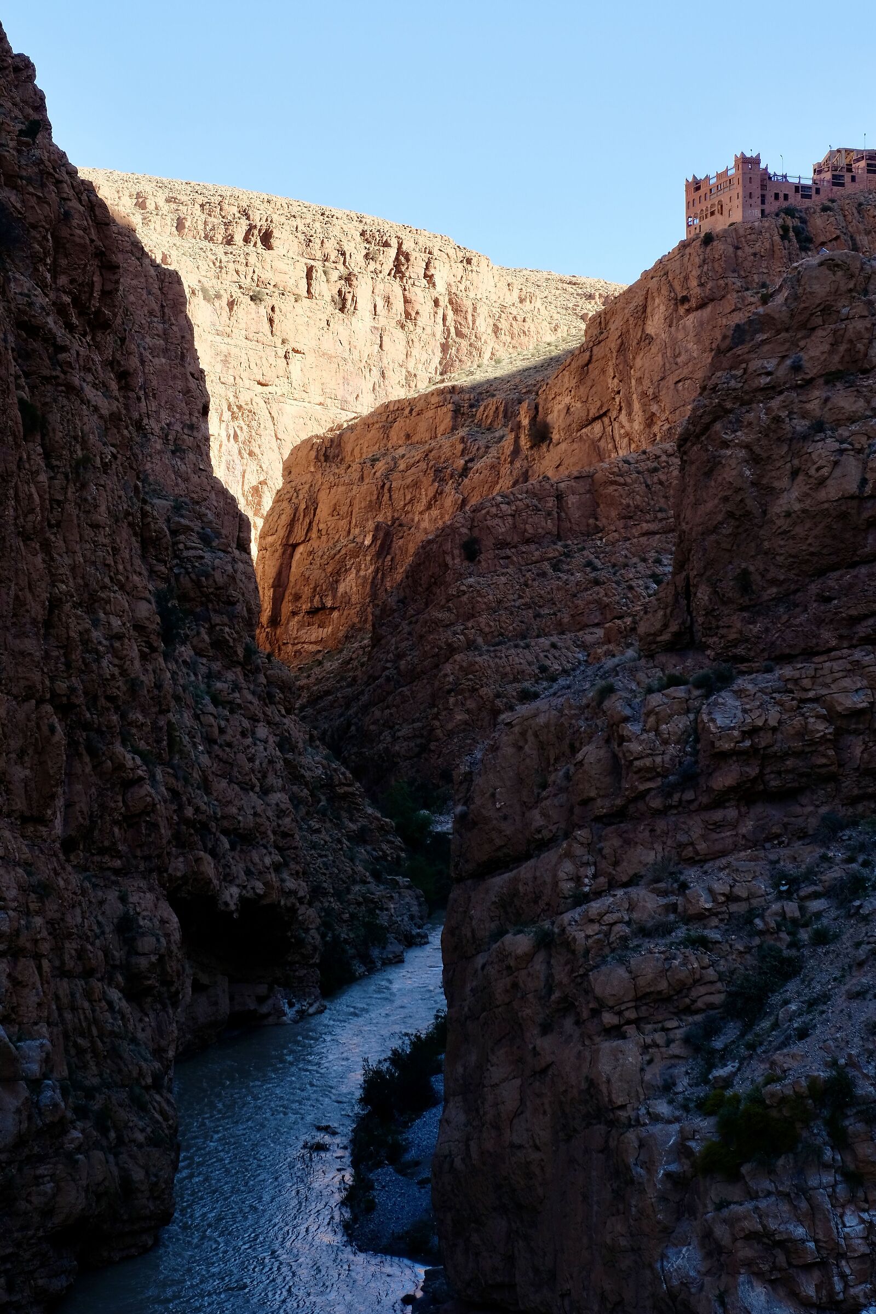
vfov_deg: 38.9
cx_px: 438
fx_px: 1861
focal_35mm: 51
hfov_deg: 26.5
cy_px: 657
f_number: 9
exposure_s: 1/125
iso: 400
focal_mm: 34.2
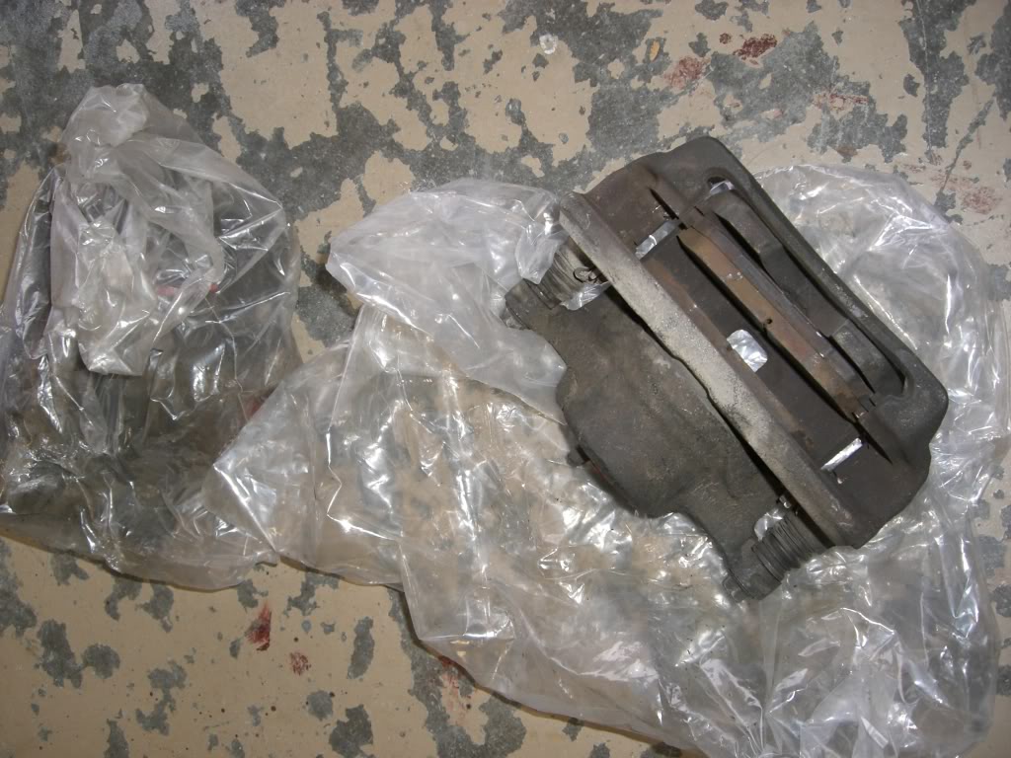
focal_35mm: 38
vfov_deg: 37.7
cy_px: 379
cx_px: 506
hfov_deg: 49.0
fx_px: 1110
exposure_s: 1/60
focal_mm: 6.2
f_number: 2.7
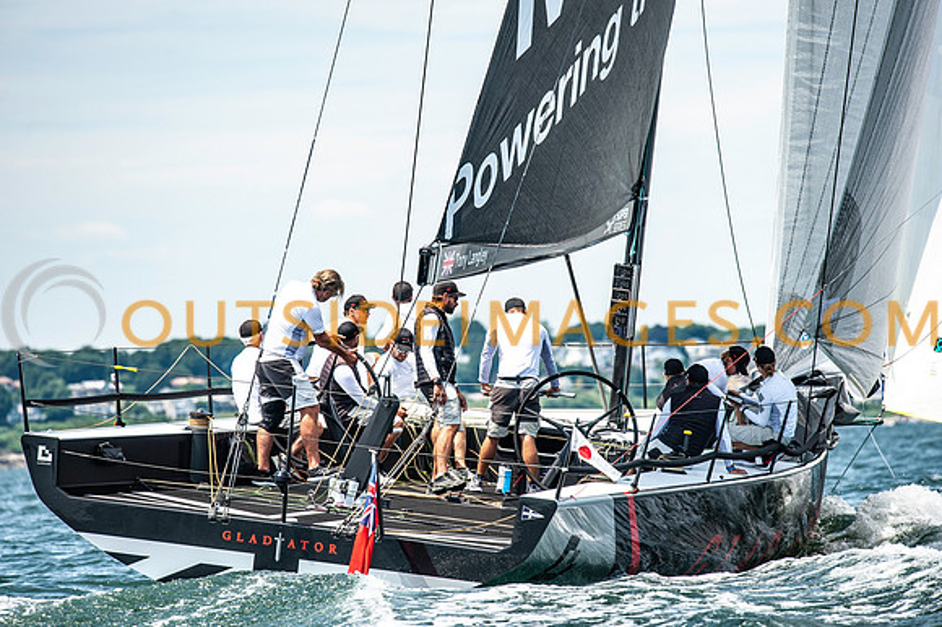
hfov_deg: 6.9
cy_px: 314
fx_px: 7845
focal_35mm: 300
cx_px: 471
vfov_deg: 4.6
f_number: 5.6
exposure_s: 1/1600
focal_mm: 300
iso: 250
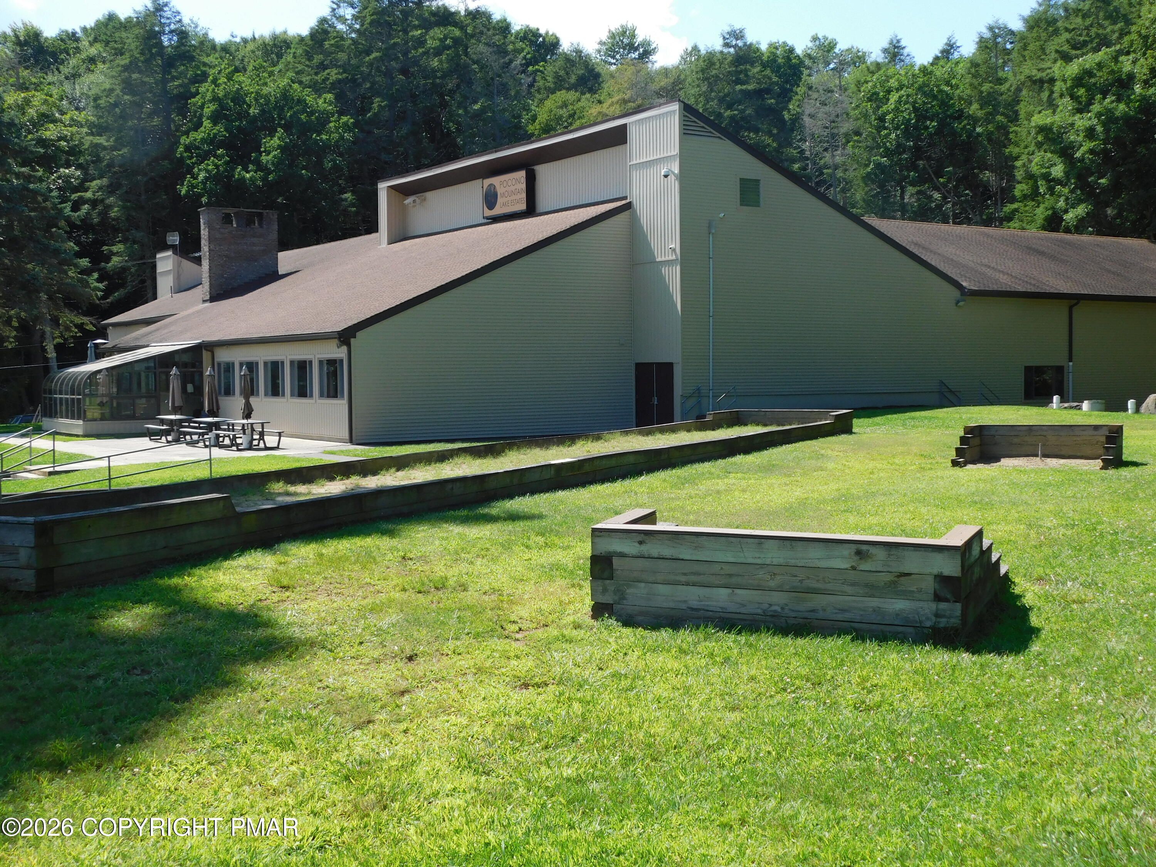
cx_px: 578
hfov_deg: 46.8
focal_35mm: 40
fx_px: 1336
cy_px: 434
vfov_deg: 36.0
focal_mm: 7.1
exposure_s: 1/640
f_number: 3.6
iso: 125
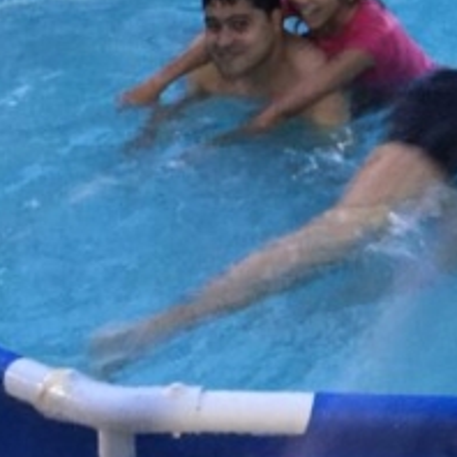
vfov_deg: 20.1
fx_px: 1240
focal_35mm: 83
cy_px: -23
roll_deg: -2.7
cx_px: 515
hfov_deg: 19.9
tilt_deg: -10.3
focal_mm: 4.15
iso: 100
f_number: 2.2
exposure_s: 1/4
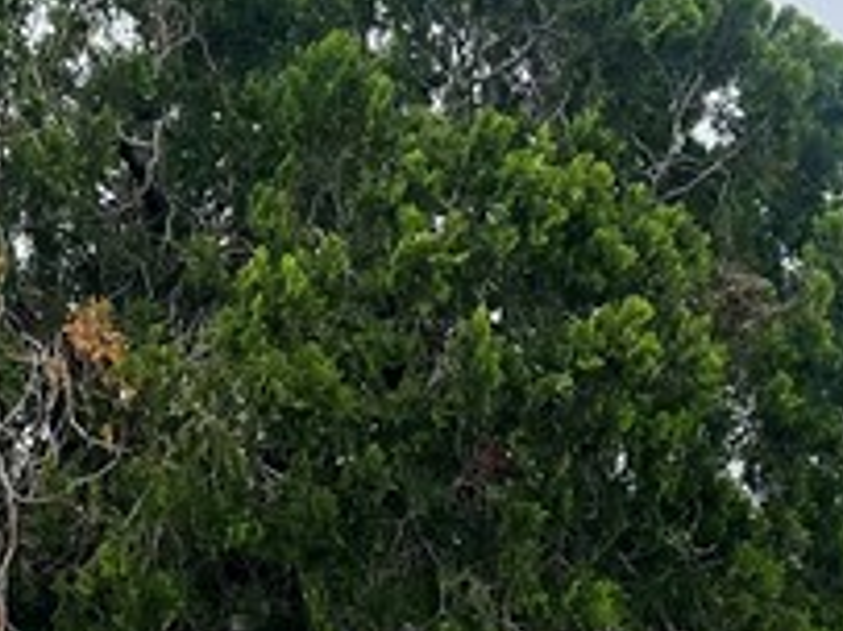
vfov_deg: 11.0
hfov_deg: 15.0
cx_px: 233
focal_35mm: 131
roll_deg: -0.1
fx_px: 3188
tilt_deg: +4.4
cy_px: 826
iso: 50
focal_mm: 5.1
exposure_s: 1/1339
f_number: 1.6
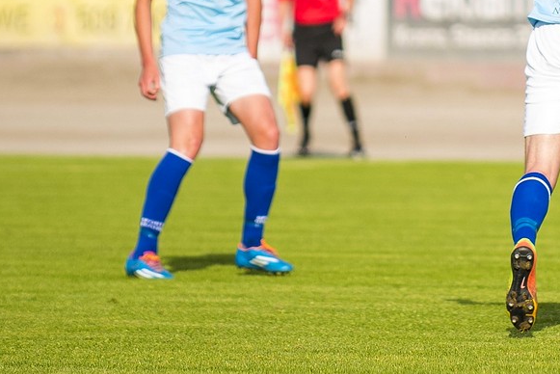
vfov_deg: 4.0
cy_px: 68
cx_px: 477
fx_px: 5354
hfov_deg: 6.0
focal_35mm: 344
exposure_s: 1/1600
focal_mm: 200
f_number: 2.8
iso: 200
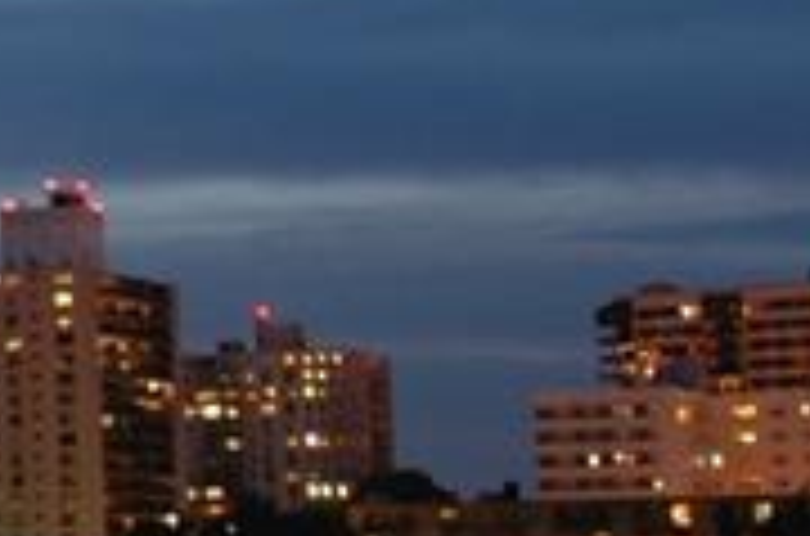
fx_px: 3456
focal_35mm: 154
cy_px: -41
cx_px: -792
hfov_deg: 12.0
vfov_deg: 8.8
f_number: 5.6
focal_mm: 18
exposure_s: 25
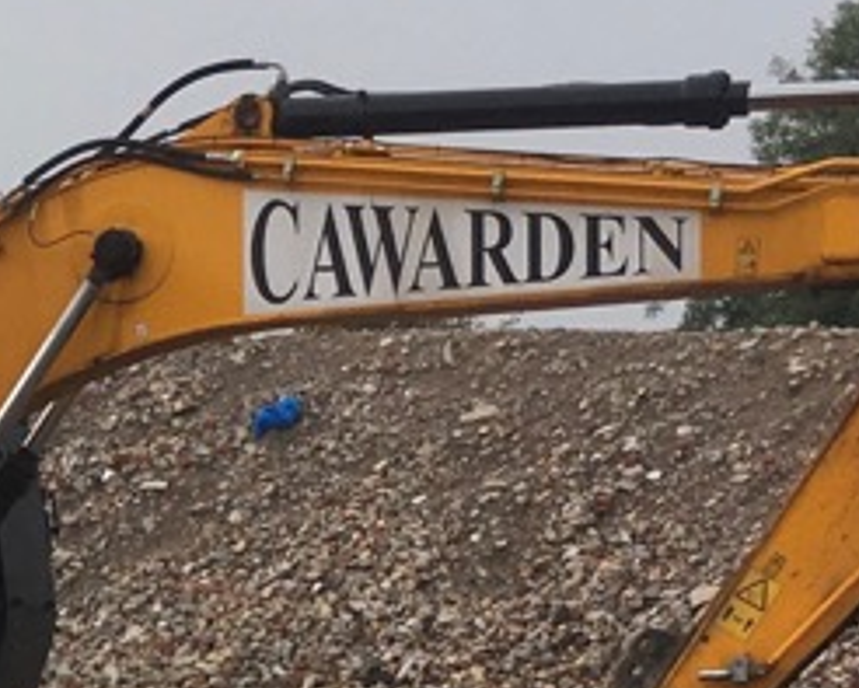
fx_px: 3739
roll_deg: -4.1
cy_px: 1013
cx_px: -576
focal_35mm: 147
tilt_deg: -5.1
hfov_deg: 12.2
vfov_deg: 10.2
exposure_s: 1/516
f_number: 2.2
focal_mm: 4.15
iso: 25
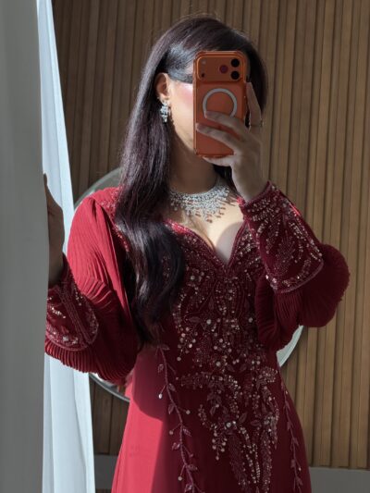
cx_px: 185
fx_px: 1425
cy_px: 246
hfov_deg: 14.8
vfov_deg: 19.6
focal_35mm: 100
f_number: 2.8
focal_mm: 16.89
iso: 200
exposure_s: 1/121
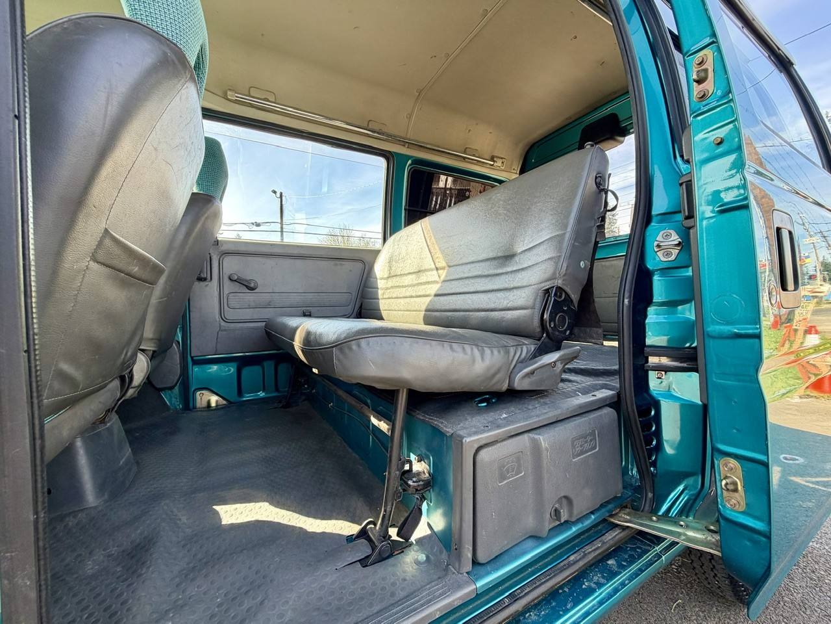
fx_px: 336
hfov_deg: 102.1
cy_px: 312
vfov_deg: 85.7
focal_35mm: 14
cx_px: 416
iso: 50
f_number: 2.2
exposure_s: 1/130
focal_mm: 2.22
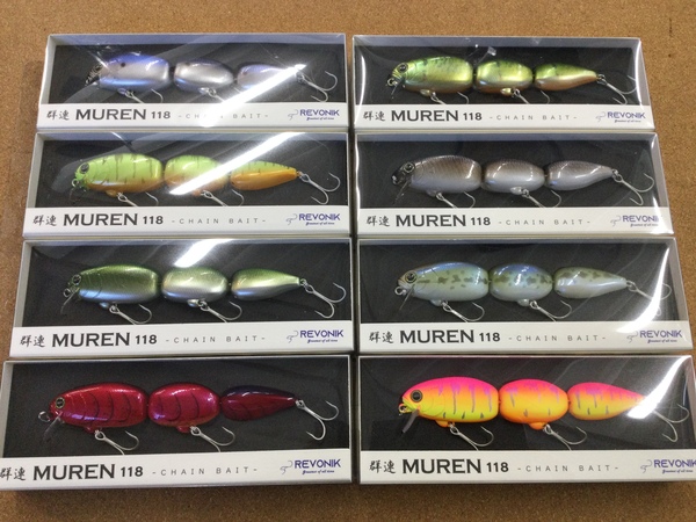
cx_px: 348
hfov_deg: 58.4
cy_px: 261
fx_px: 623
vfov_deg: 45.4
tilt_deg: -75.6
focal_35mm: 31
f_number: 2.4
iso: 32
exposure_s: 1/30
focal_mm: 3.3
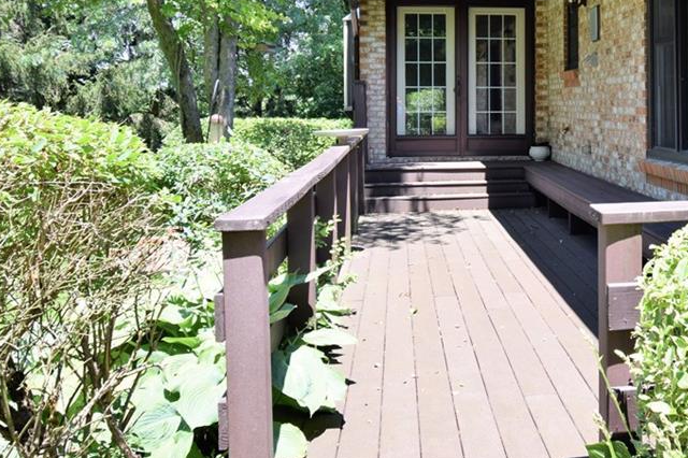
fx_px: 917
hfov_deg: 39.9
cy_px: 109
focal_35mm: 48
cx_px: 524
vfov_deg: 27.6
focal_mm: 20
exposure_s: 1/80
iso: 100
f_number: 5.6
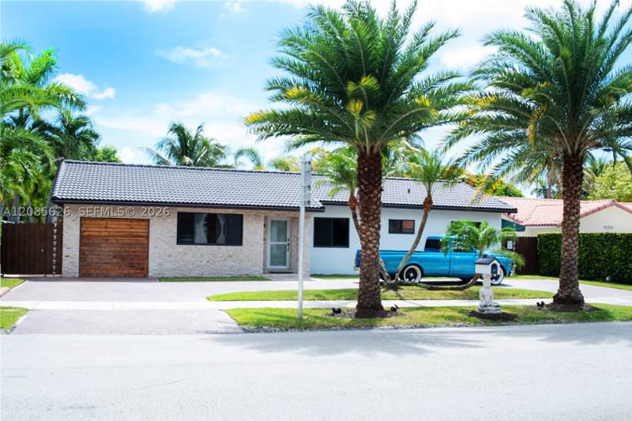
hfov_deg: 54.4
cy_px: 210
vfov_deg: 37.8
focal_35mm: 35
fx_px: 614
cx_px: 316
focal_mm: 35
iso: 400
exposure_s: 1/200
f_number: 8
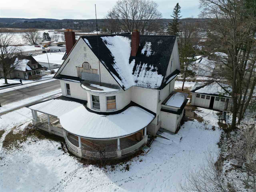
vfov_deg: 56.8
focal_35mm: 24
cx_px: 128
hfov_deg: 71.6
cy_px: 96
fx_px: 177
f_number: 1.7
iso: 150
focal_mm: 6.72
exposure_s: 1/3200
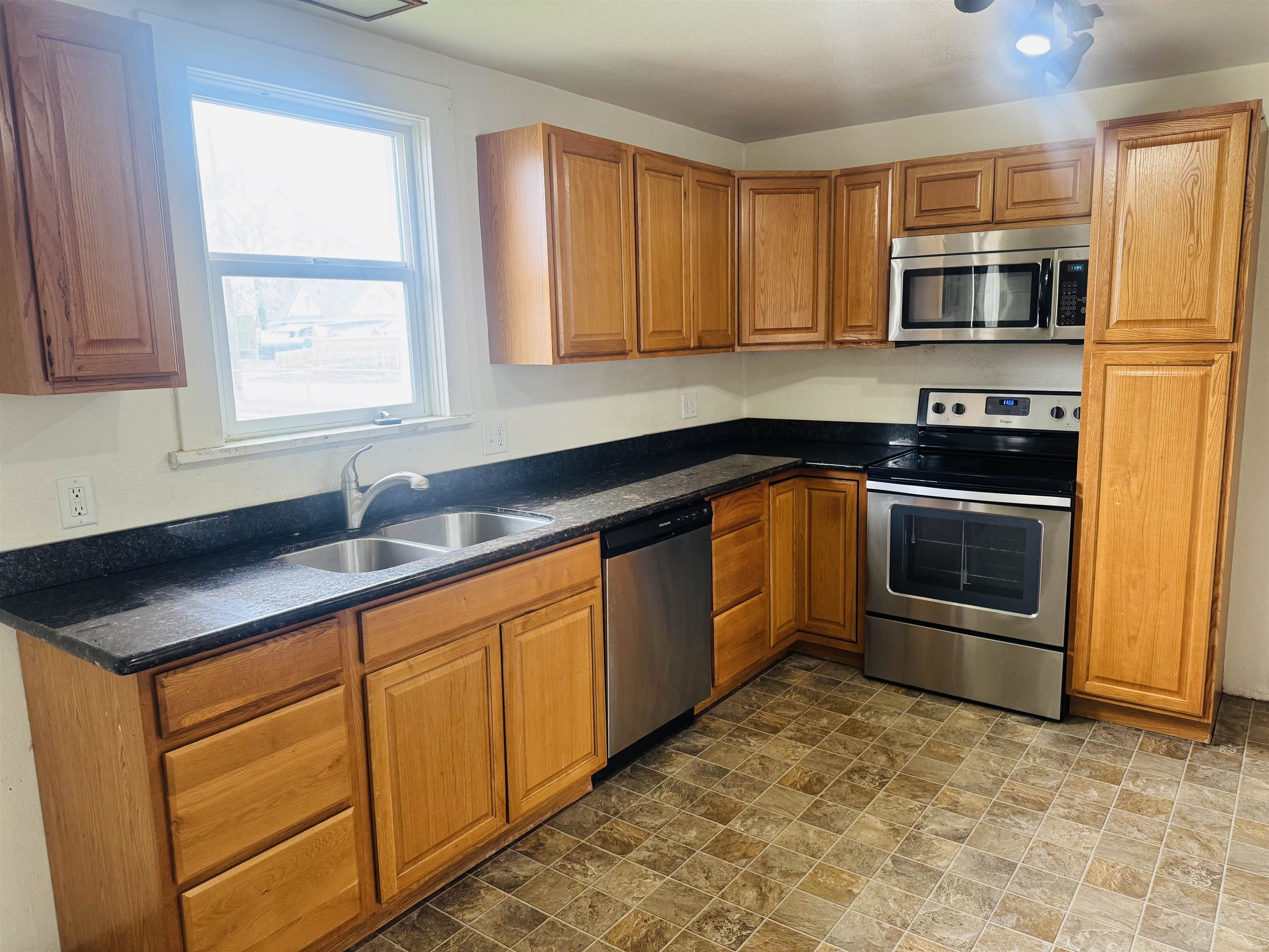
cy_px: 476
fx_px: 880
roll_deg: +0.8
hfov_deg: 71.6
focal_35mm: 24
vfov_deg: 56.8
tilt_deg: -8.7
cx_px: 634
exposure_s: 1/60
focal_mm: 6.76
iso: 160
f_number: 1.78
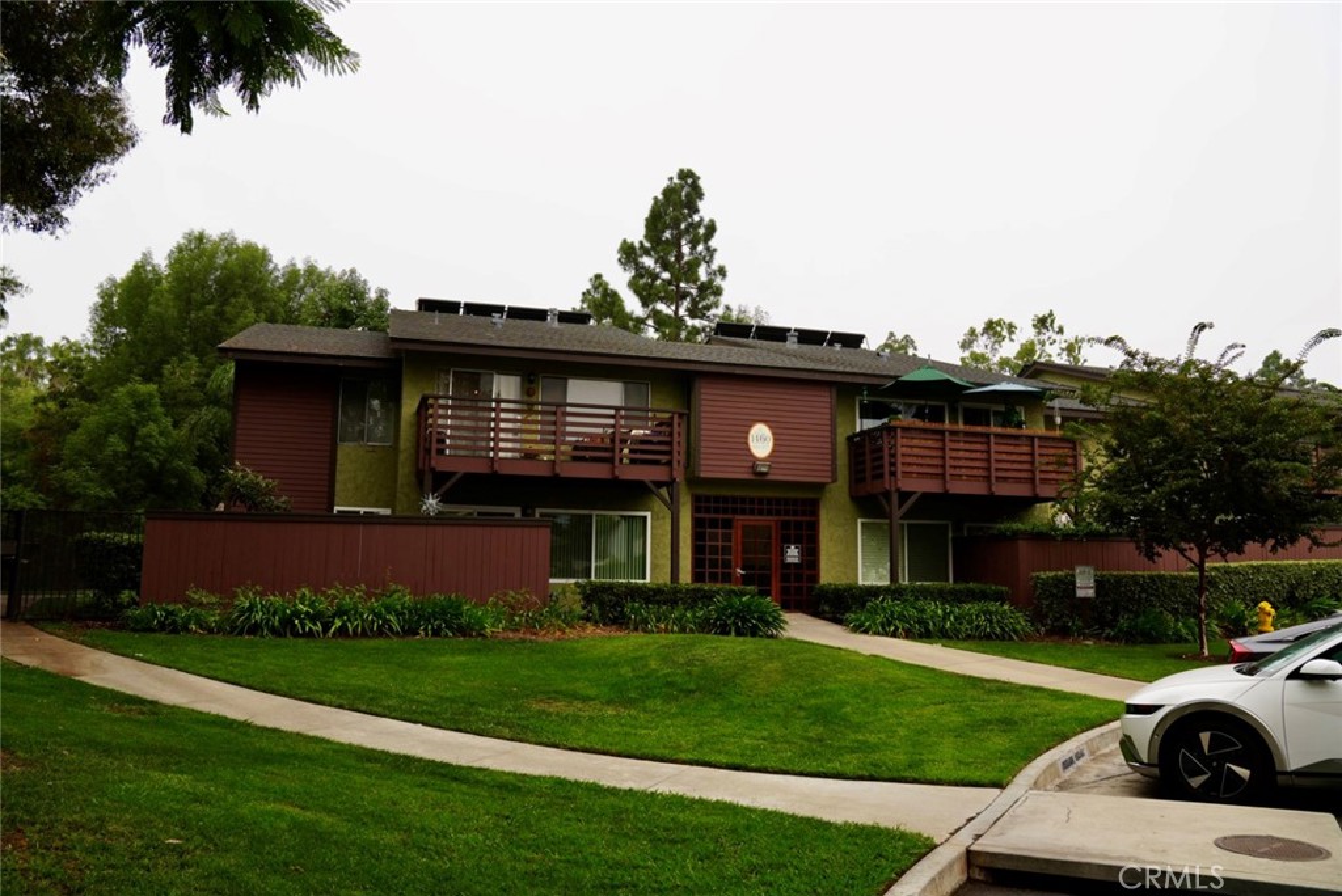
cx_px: 671
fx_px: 951
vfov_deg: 50.5
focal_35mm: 26
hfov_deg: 70.4
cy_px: 448
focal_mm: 17
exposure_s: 1/80
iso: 100
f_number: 5.6
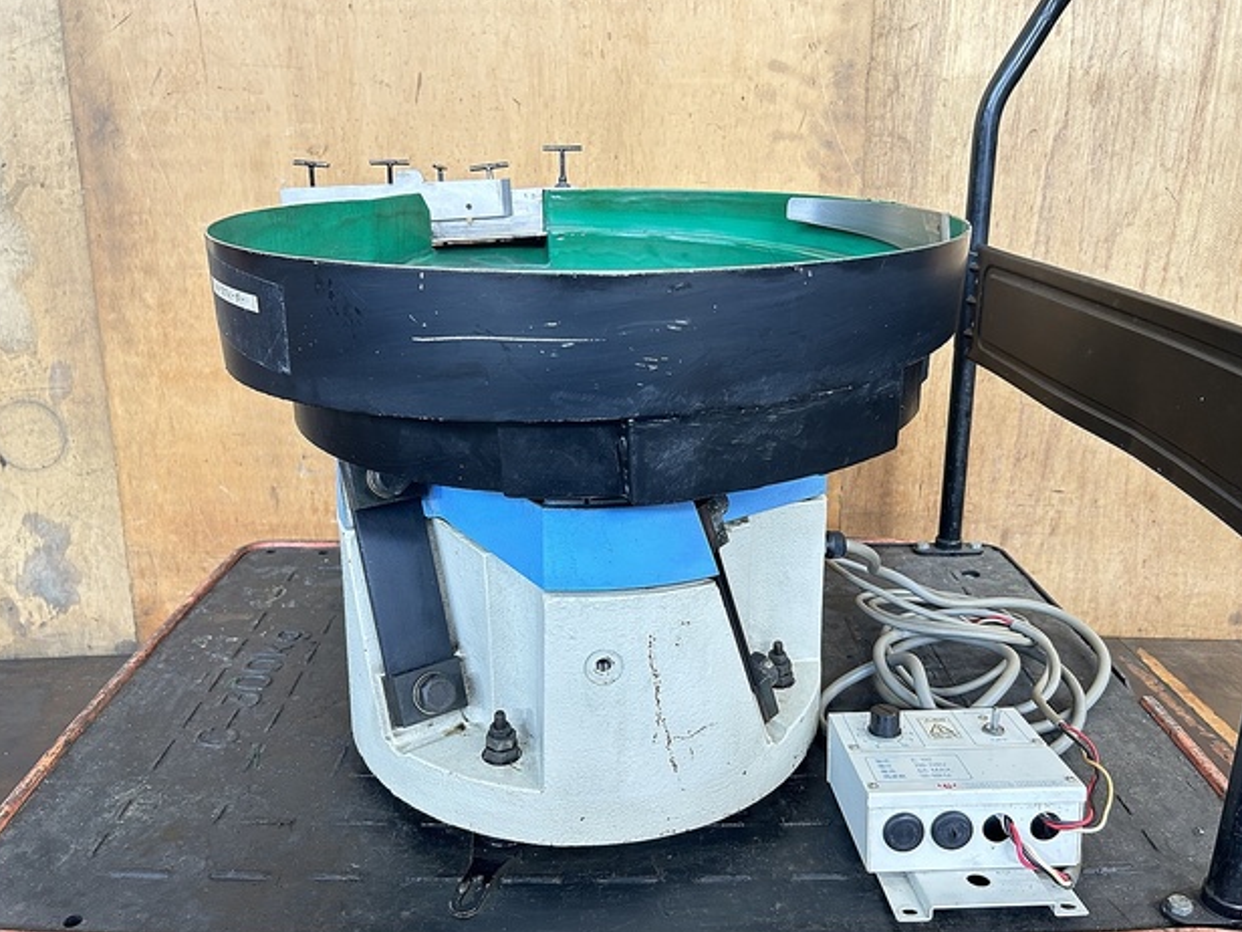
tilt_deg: -19.6
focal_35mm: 27
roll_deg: -0.3
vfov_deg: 51.4
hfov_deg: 65.3
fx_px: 969
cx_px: 627
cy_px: 458
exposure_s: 1/60
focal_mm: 5.7
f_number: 1.5
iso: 160
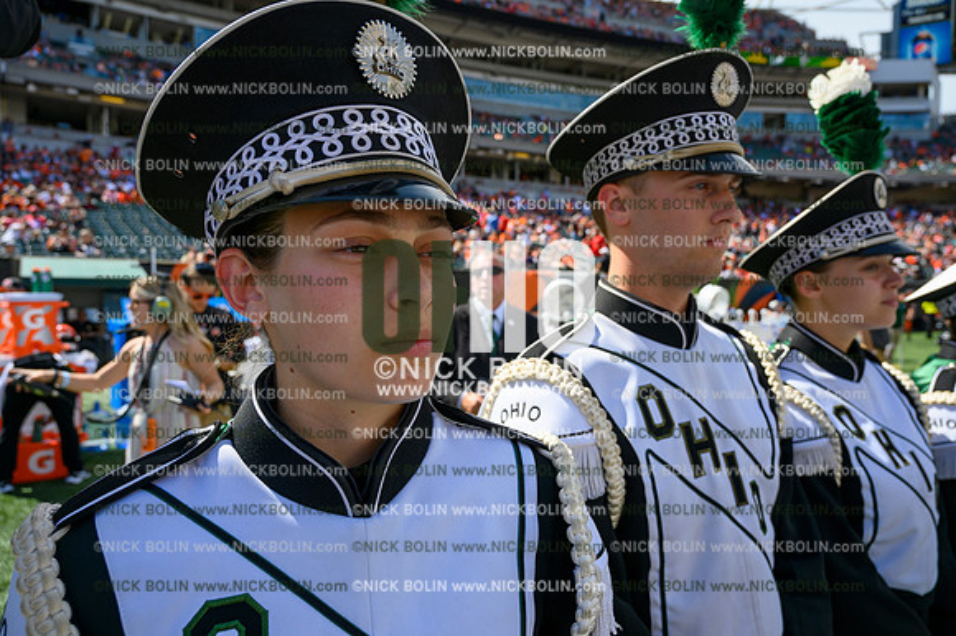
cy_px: 318
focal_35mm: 24
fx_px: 637
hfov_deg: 73.8
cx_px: 478
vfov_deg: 53.1
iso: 100
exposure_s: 1/640
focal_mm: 24
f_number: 5.6
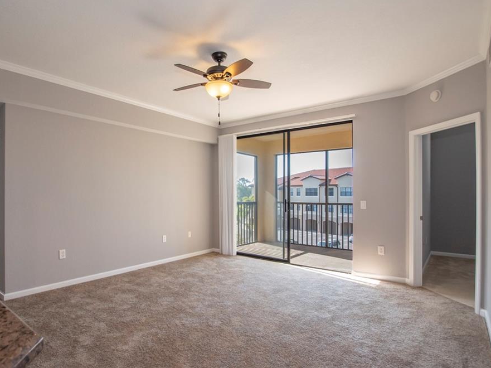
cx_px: 229
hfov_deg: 83.7
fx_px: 273
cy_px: 178
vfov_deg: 67.9
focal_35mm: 19
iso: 400
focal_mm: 11.5
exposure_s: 1/125
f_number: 5.6
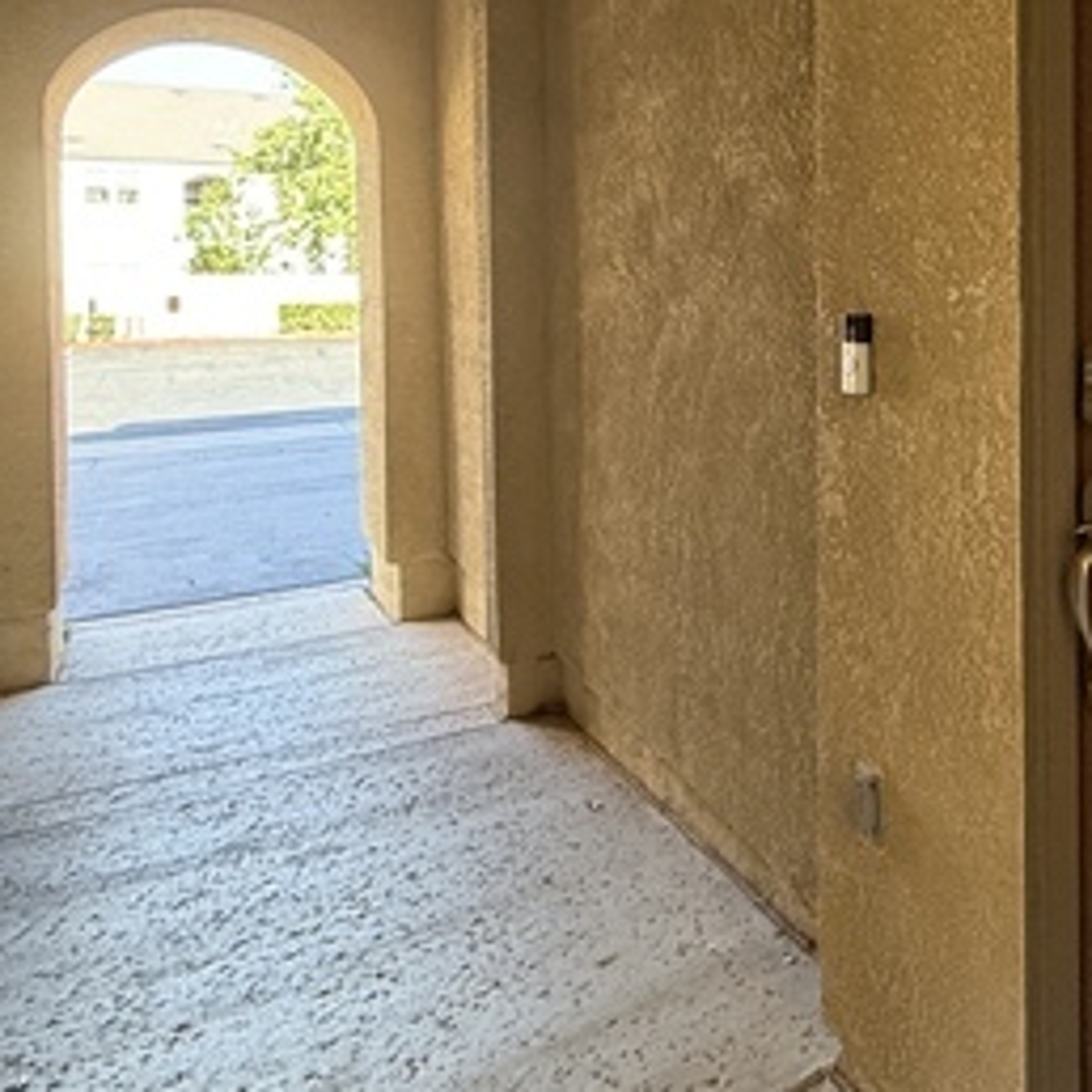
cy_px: 305
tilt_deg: -1.7
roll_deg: +0.8
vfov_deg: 49.5
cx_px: 1048
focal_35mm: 32
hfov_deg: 44.8
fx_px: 1142
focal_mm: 2.22
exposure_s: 1/118
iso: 320
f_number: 2.2
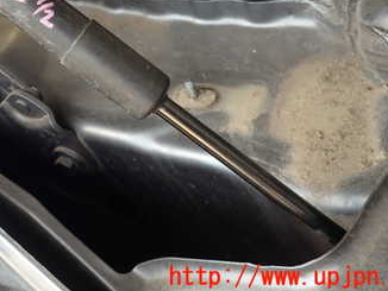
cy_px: 25
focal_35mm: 46
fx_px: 516
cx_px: 81
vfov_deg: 30.1
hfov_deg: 39.7
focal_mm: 4.5
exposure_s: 1/60
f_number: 2.8
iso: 100
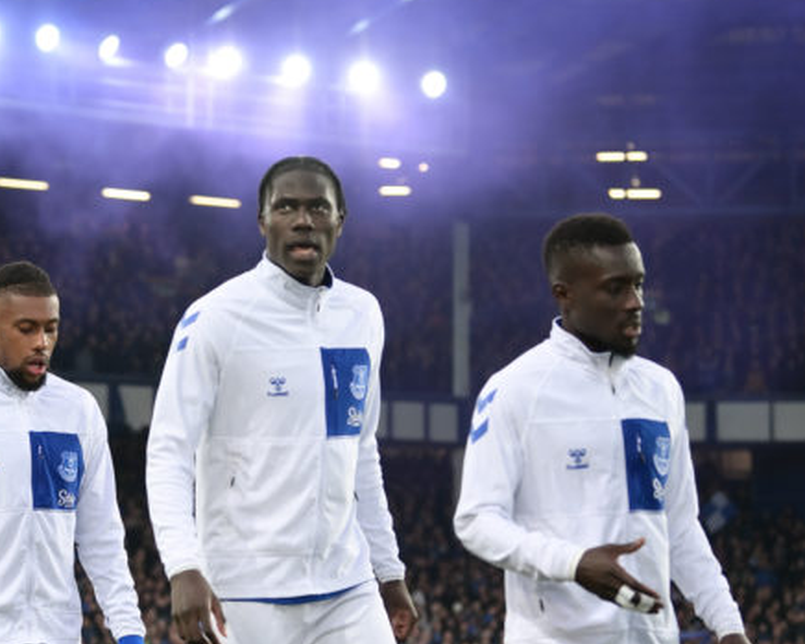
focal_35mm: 113
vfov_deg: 13.6
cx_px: 137
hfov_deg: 16.8
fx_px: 2693
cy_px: 360
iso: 2000
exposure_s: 1/1600
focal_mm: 70
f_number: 3.2
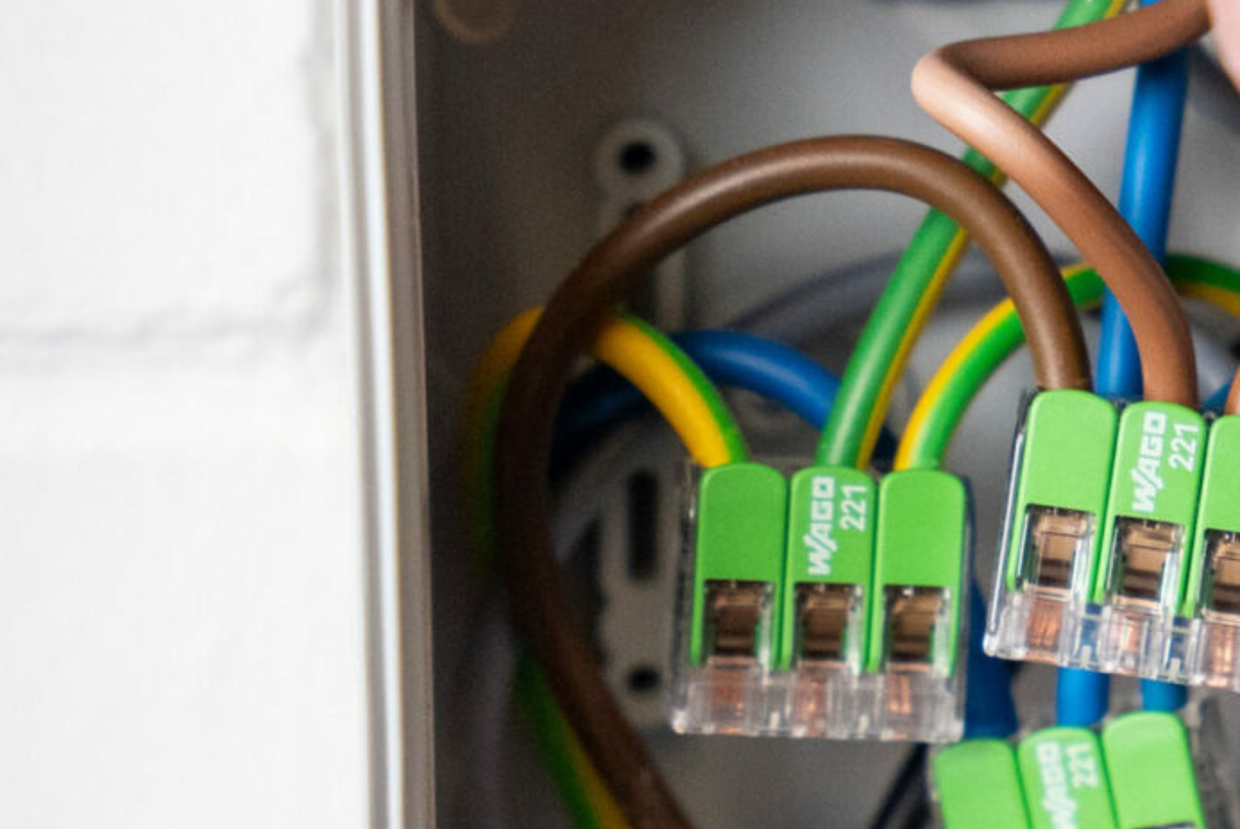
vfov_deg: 7.1
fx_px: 6686
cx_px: 1412
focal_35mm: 194
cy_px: 577
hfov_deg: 10.5
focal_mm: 70
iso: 3200
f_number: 3.2
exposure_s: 1/2500
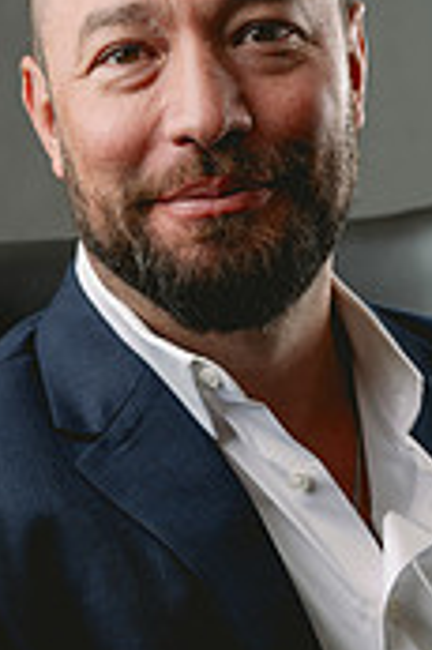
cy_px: 492
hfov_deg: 10.5
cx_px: 193
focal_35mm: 130
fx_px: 2345
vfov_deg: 15.7
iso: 50
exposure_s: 1/200
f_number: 3.5
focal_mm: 50
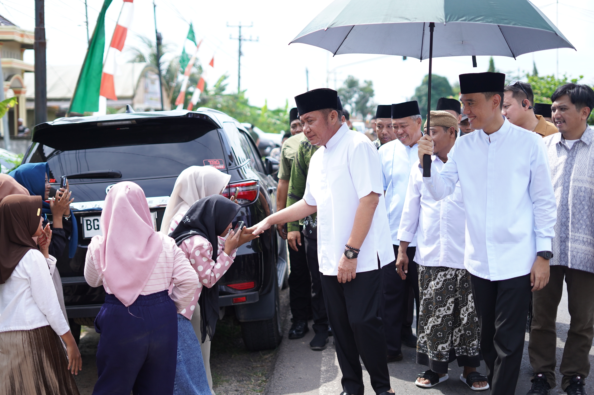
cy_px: 198
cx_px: 297
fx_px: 824
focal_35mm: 50
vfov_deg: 26.9
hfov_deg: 39.6
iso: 320
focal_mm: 50
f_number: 2.2
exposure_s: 1/2500
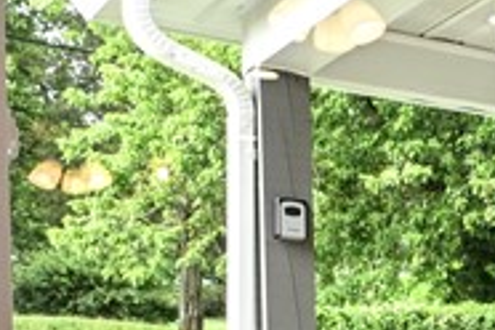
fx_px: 1444
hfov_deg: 15.1
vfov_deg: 12.5
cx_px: 1038
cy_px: 474
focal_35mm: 105
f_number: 5
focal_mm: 12
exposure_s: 1/100
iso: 200
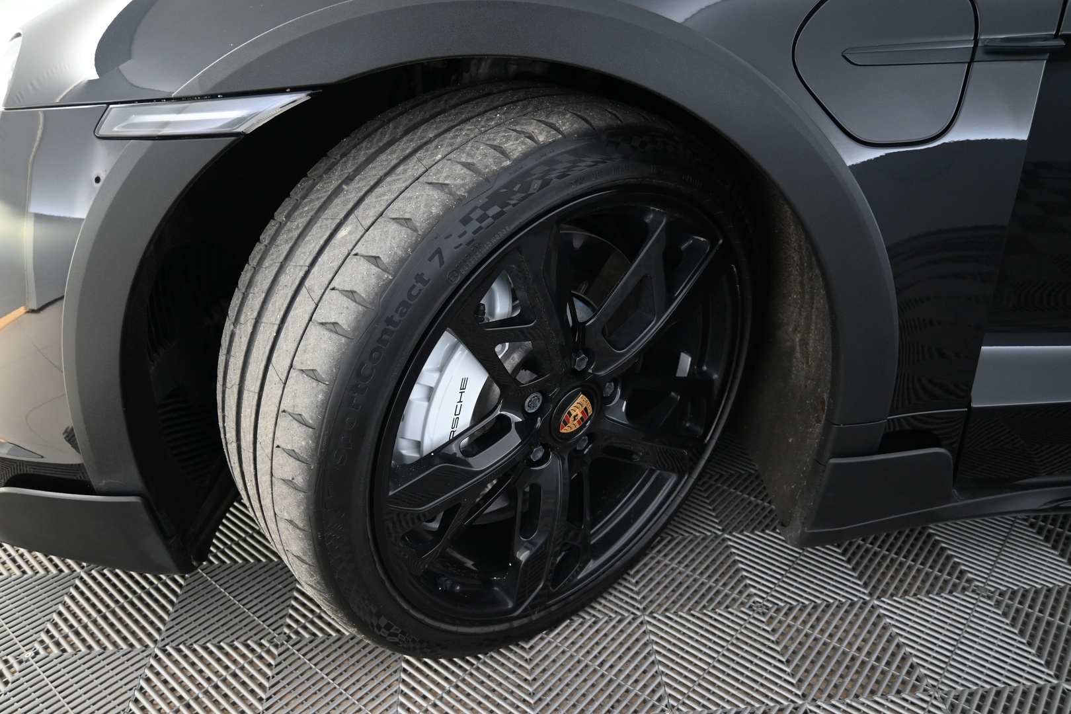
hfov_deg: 67.4
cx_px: 536
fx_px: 803
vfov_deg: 47.9
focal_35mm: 27
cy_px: 357
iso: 1000
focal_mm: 18
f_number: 3.5
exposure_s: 1/30
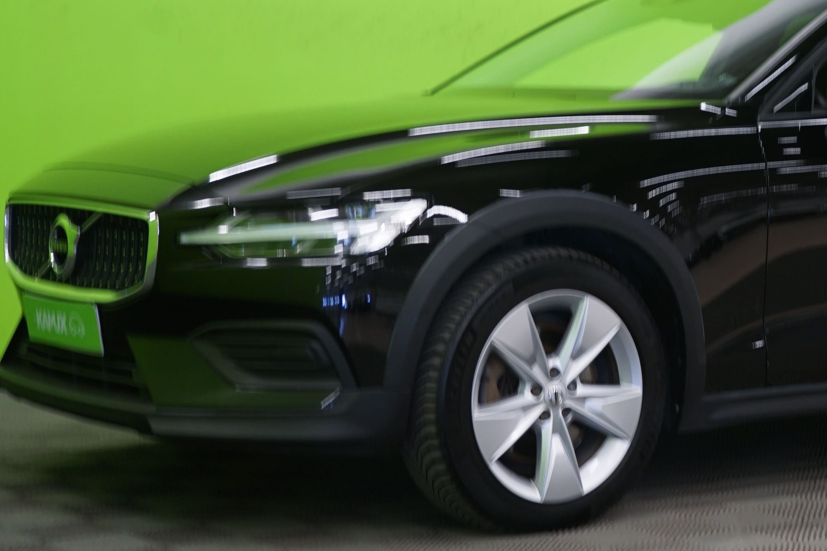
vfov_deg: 14.5
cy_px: 174
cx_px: 698
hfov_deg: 21.3
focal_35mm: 94
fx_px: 2159
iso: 400
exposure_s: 1/8
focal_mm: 49
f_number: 4.5
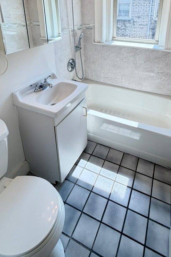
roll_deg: -0.2
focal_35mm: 23
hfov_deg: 54.8
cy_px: 63
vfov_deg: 70.8
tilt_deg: -19.0
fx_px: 164
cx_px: 102
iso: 64
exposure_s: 1/120
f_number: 2.2
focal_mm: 2.22
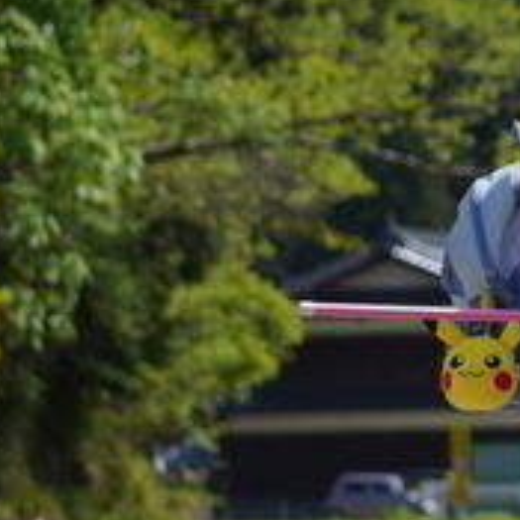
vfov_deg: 5.4
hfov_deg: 5.1
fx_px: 5456
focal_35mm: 321
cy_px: -116
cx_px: 1667
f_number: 4
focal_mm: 55
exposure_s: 1/1250
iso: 100
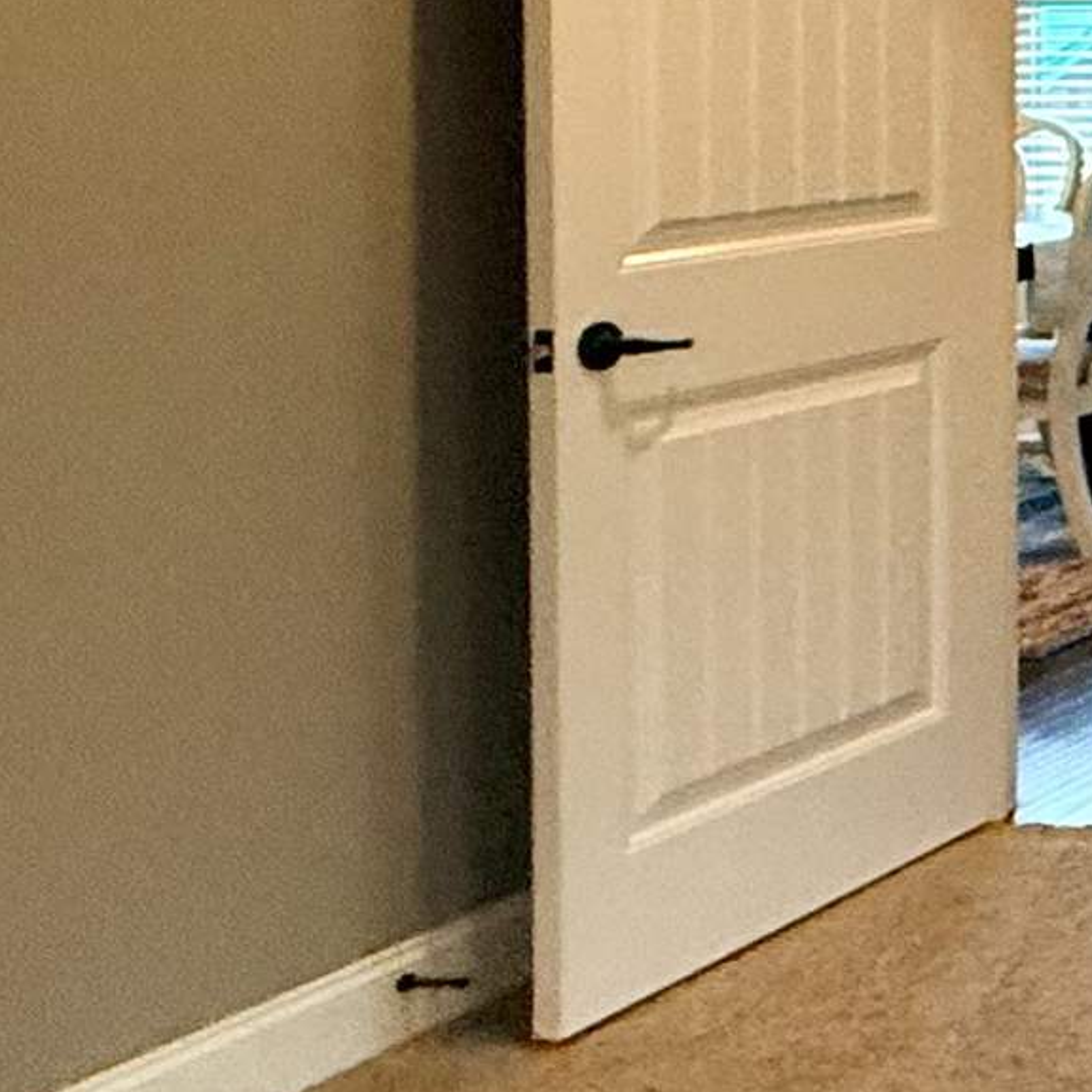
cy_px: 49
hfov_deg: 14.4
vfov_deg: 25.1
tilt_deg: -1.8
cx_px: 2724
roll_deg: -2.1
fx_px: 2356
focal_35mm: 66
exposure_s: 1/60
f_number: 2.2
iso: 320
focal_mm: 2.22
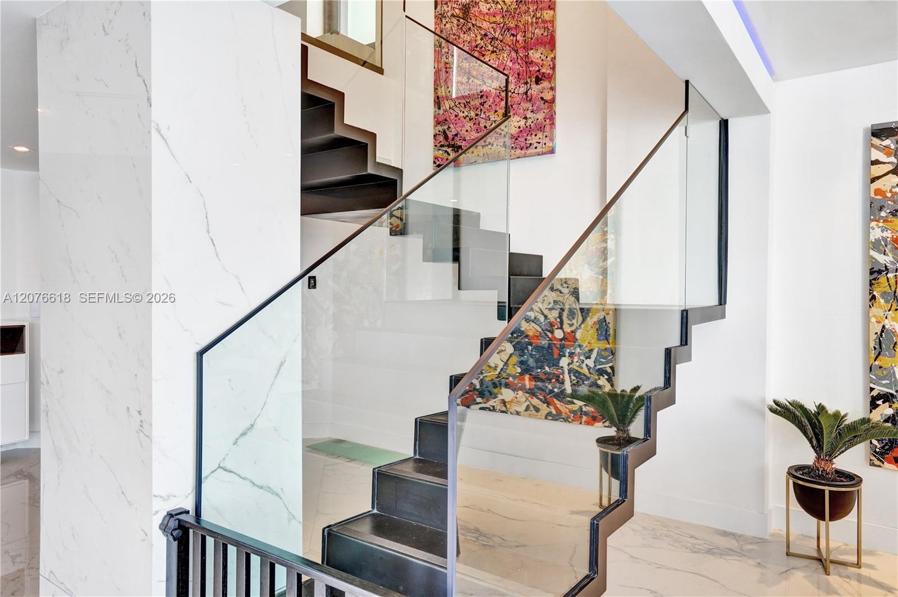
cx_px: 449
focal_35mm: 22
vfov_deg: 57.1
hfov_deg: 78.6
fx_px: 548
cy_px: 298
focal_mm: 22
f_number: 5
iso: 800
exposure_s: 1/160
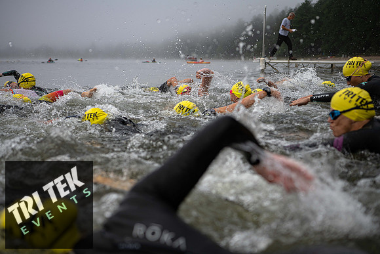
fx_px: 739
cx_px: 190
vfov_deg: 19.5
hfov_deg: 28.8
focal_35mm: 70
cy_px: 127
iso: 250
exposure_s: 1/800
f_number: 4
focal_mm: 70
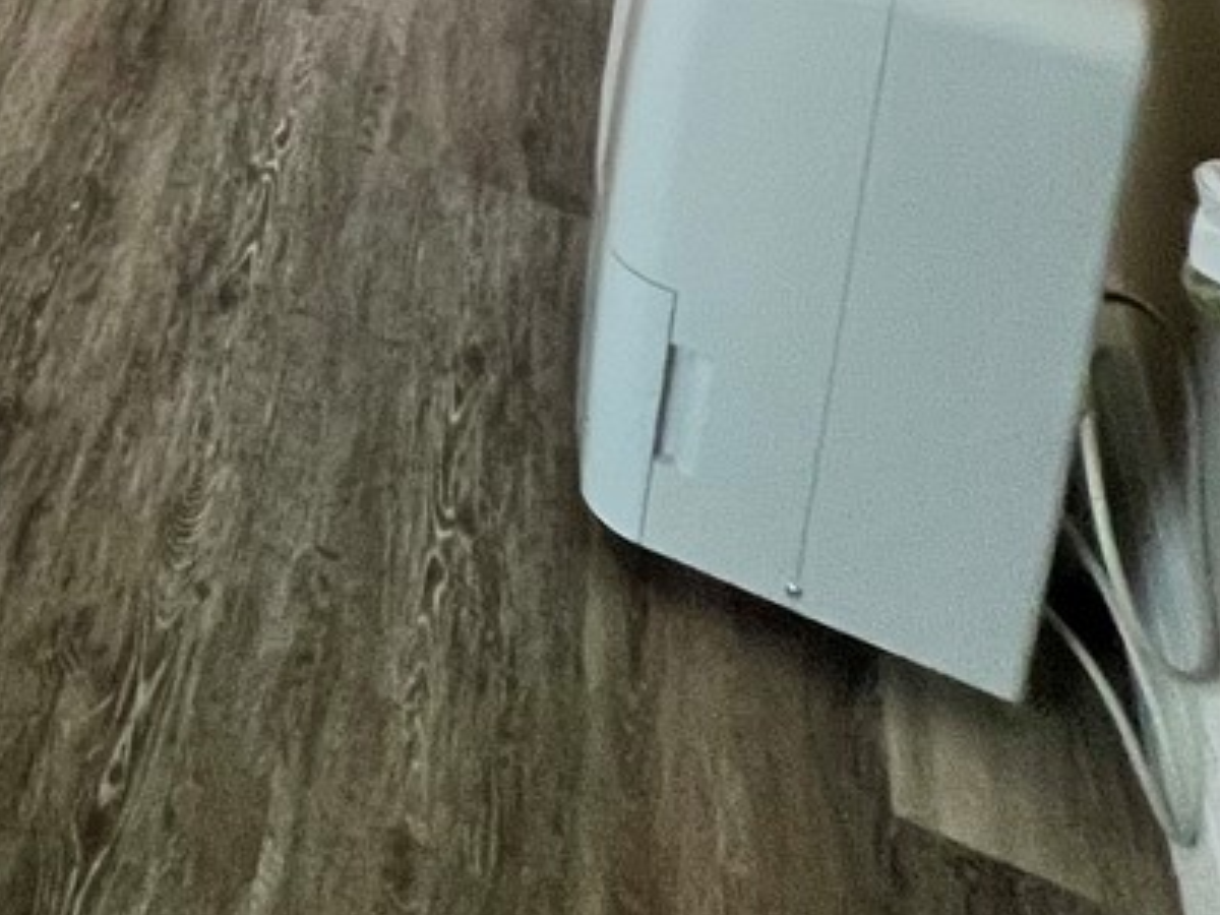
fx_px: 1833
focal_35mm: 52
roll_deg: +2.8
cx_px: -714
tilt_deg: -12.1
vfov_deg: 19.0
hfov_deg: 25.3
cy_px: -857
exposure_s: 1/120
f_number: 1.8
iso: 160
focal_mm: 1.57
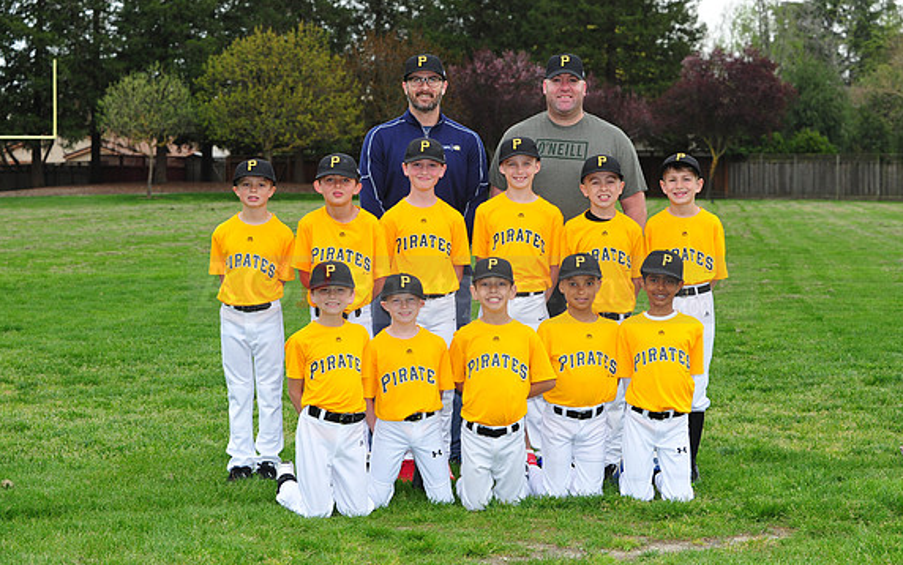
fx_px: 2339
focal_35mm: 95
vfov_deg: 13.8
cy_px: 276
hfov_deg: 21.9
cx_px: 453
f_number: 8
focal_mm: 92
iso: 400
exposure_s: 1/250
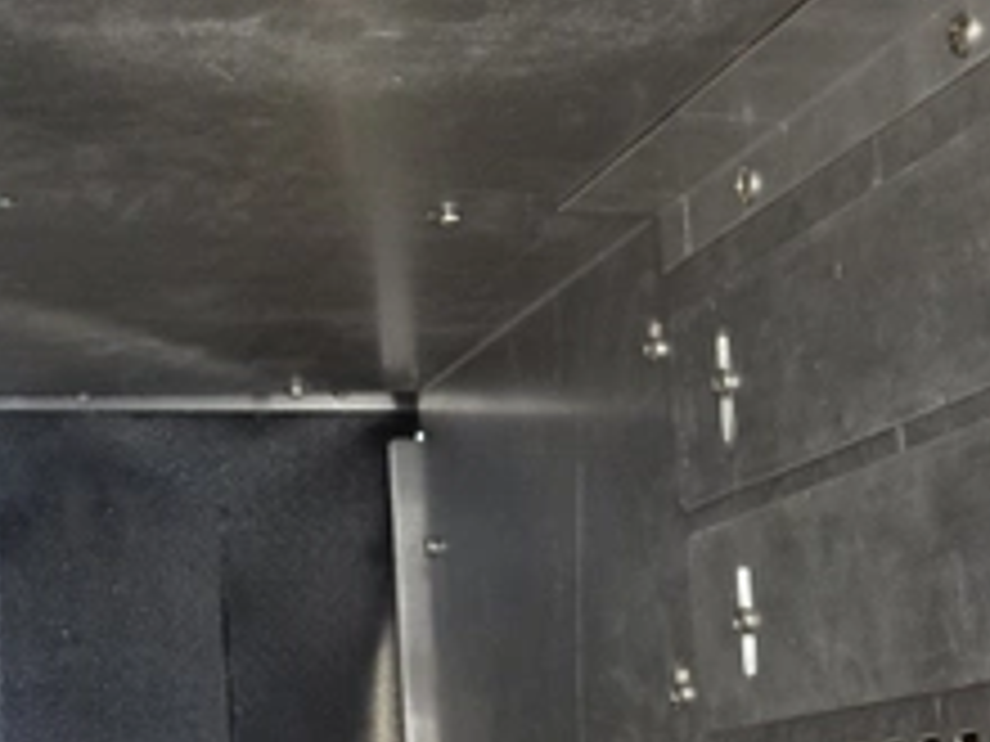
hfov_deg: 28.1
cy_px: 666
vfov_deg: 20.9
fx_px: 1973
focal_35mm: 69
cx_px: 378
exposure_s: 1/40
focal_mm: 6.56
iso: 200
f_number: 4
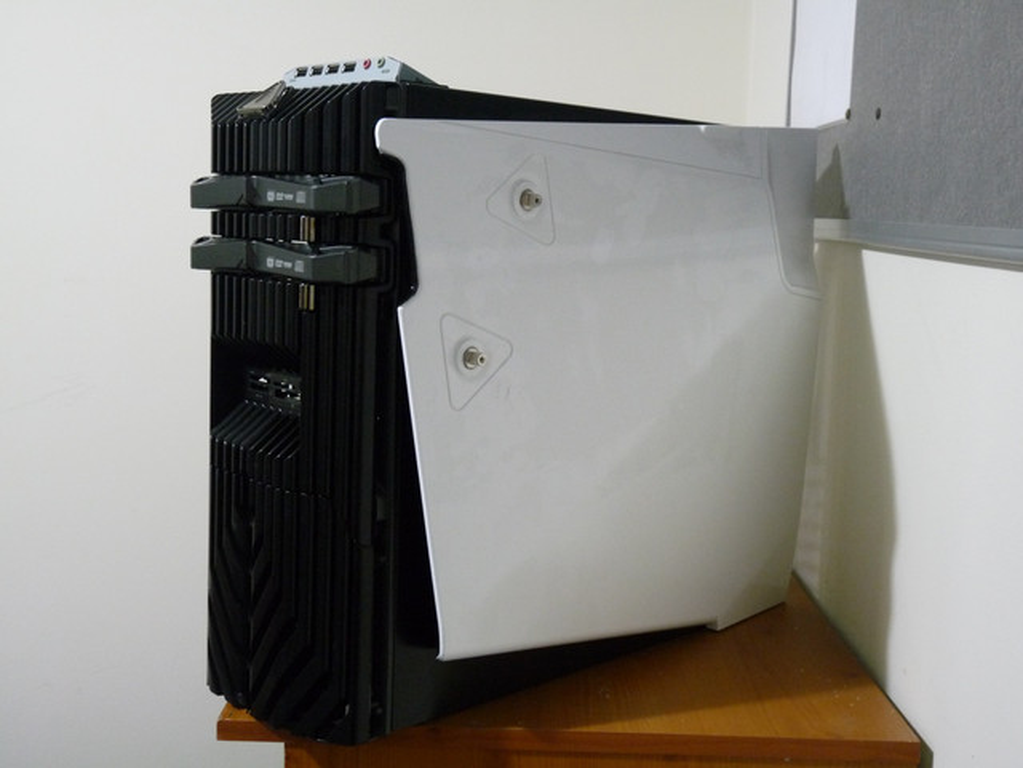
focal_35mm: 40
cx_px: 512
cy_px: 384
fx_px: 1182
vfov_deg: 36.0
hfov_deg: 46.8
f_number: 3.6
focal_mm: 7.2
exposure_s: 1/6
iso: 400
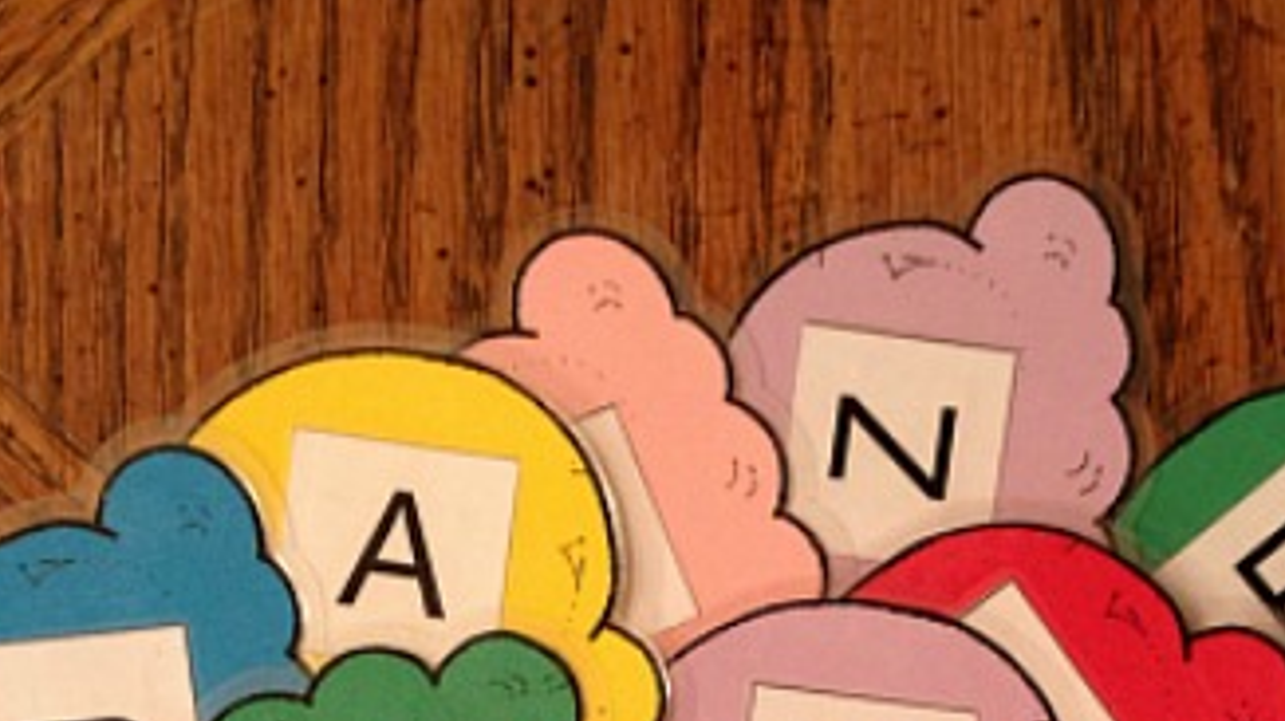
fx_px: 2656
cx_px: 733
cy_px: 1275
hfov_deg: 27.2
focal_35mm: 78
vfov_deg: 13.9
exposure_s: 1/20
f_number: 2.4
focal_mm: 4.28
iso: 100
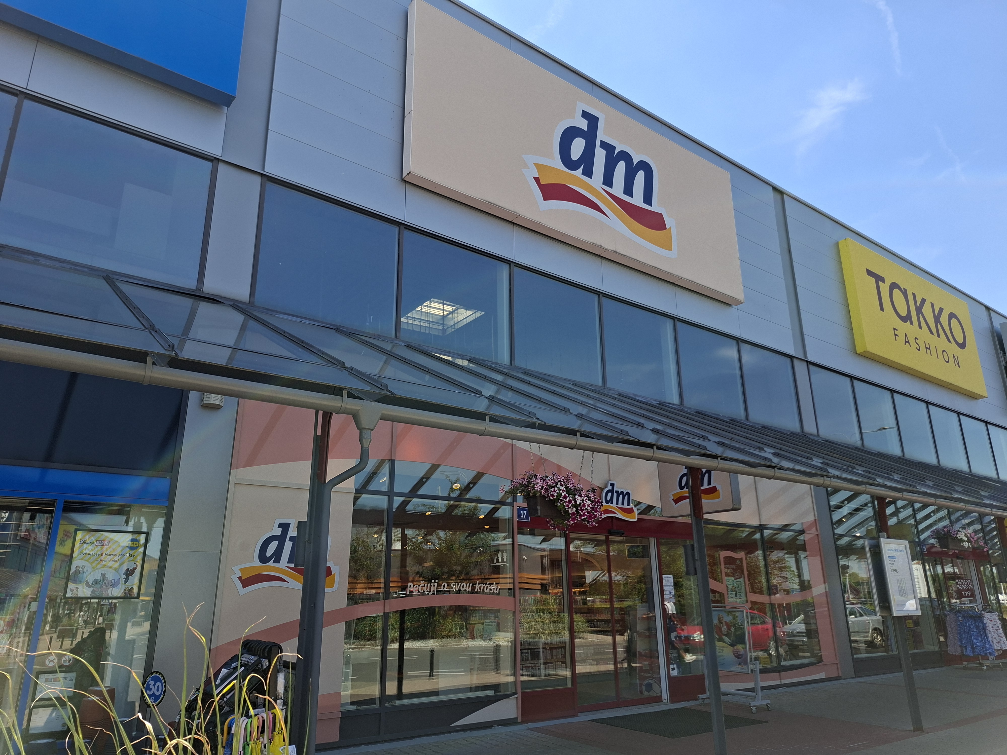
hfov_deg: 73.9
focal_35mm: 23
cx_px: 504
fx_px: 669
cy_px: 378
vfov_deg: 58.9
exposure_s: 1/943
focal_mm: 5.54
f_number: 1.8
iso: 50
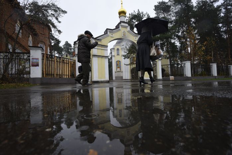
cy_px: 78
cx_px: 116
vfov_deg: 73.8
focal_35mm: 16
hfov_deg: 96.7
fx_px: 103
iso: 1600
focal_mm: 16
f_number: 8
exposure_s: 1/200
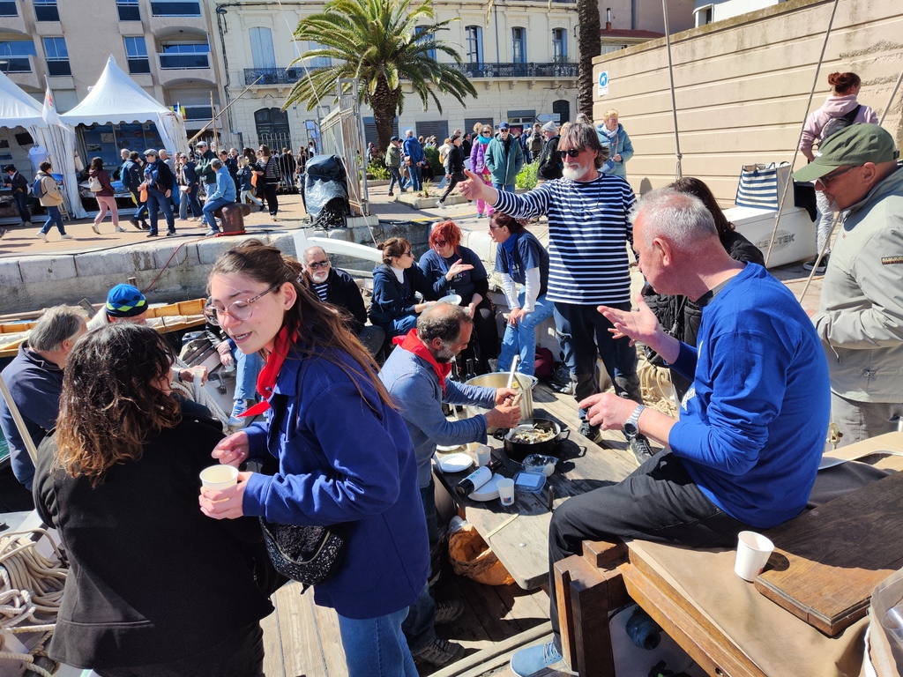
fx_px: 626
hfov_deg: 71.6
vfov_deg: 56.8
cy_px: 338
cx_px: 452
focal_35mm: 24
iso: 50
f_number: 1.88
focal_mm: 5.59
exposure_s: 1/2182
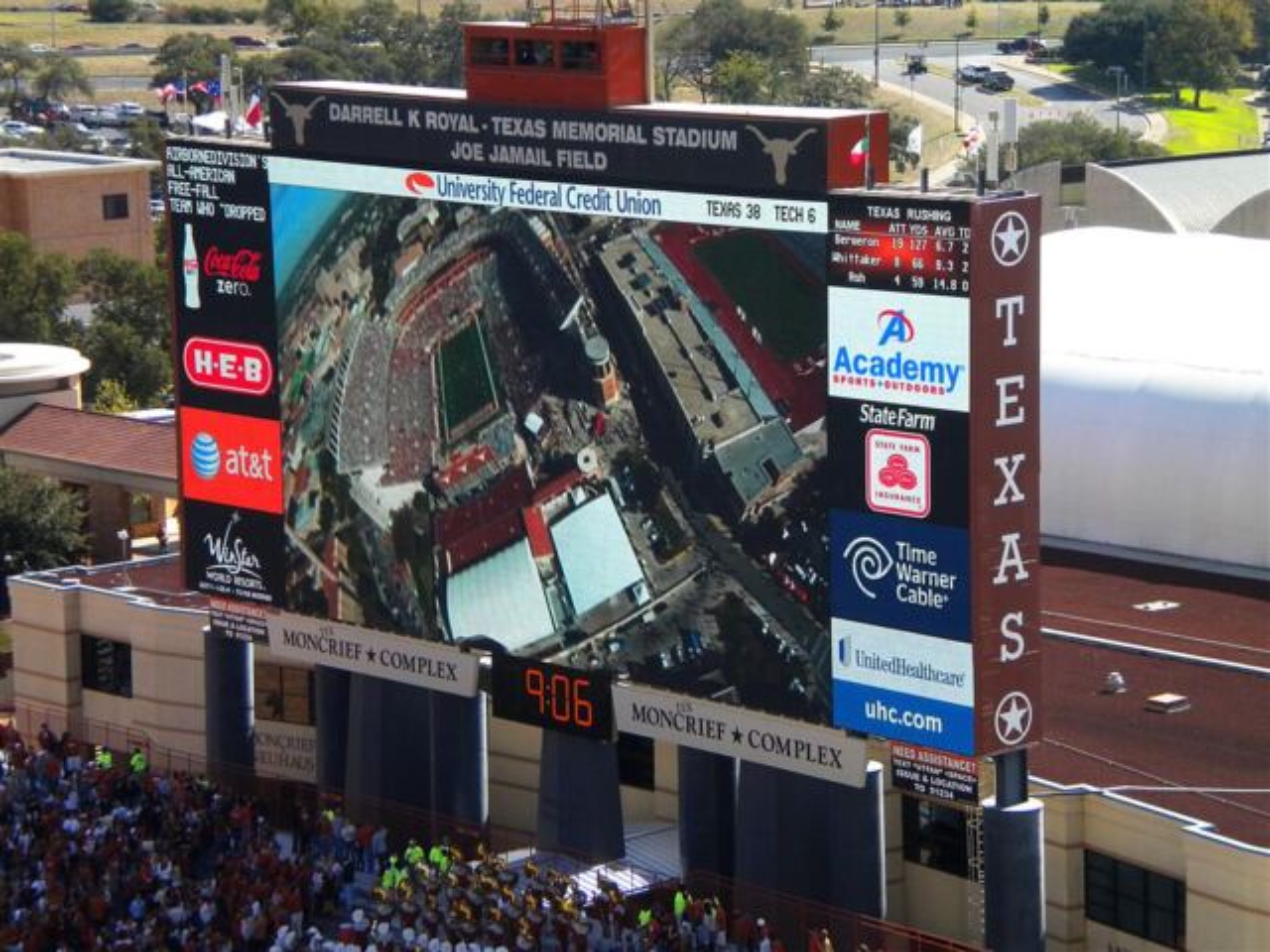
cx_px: 635
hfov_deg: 18.7
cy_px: 476
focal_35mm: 105
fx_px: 3852
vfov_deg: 14.1
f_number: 5.9
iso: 207
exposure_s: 1/500
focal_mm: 18.9
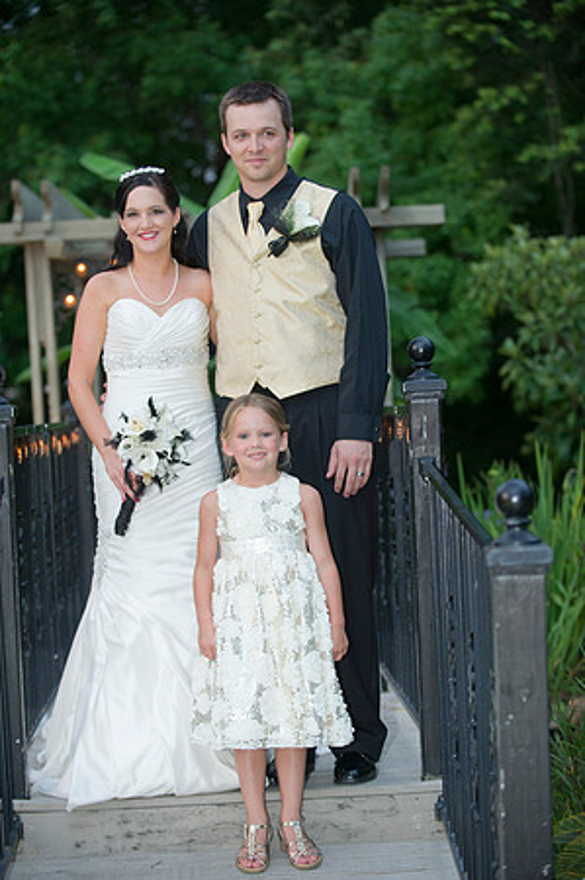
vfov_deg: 23.7
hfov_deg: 15.9
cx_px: 292
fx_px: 2101
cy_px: 440
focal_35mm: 86
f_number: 2.8
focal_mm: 86
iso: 1250
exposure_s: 1/160
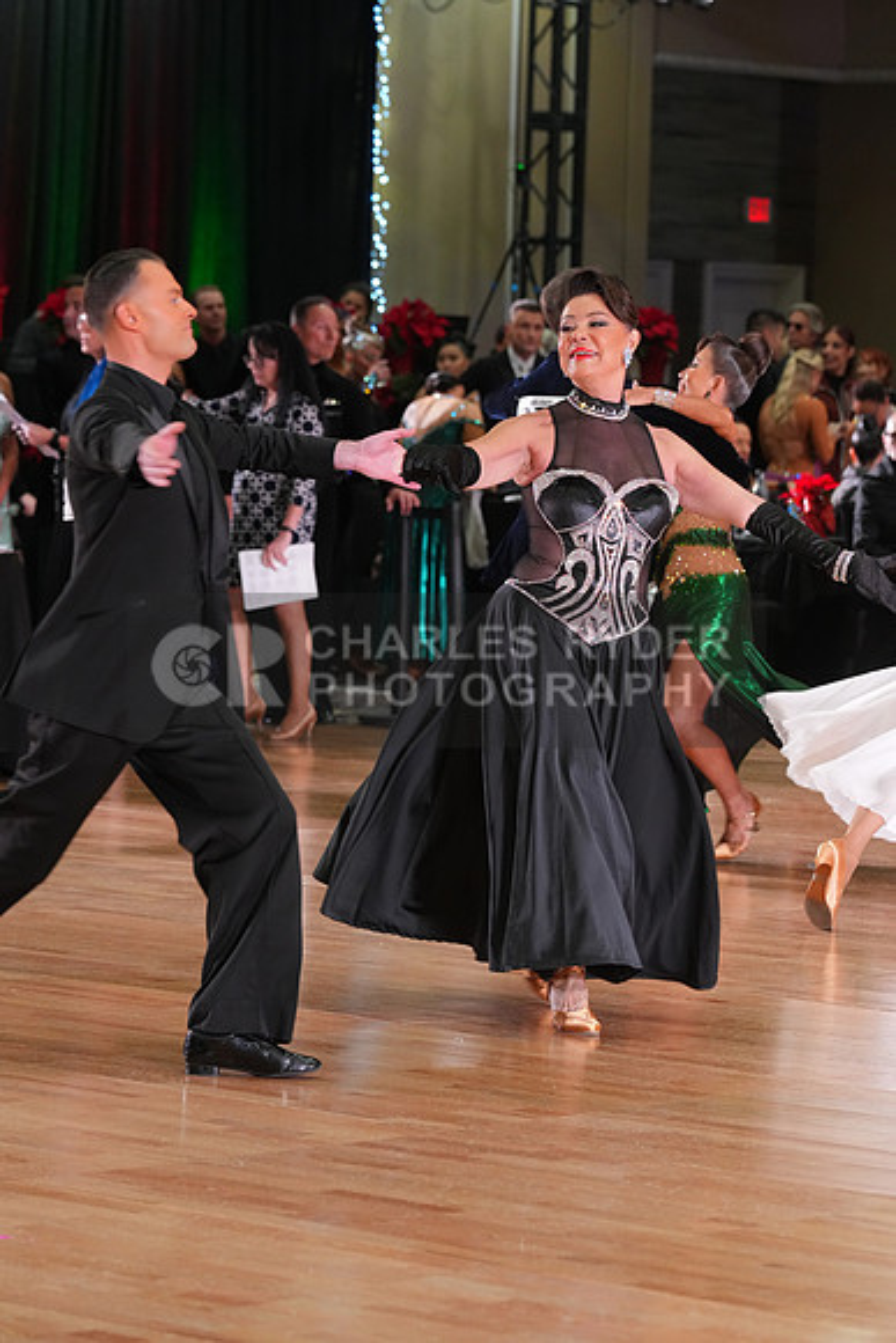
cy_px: 672
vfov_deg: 14.5
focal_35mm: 141
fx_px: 5260
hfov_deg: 9.7
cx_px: 448
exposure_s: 1/200
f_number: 5.6
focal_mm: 141
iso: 3200
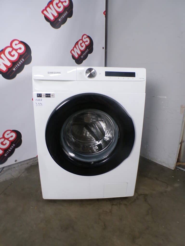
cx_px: 92
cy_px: 123
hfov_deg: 56.8
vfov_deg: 71.6
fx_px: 171
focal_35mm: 24
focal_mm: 4.3
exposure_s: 1/25
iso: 200
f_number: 3
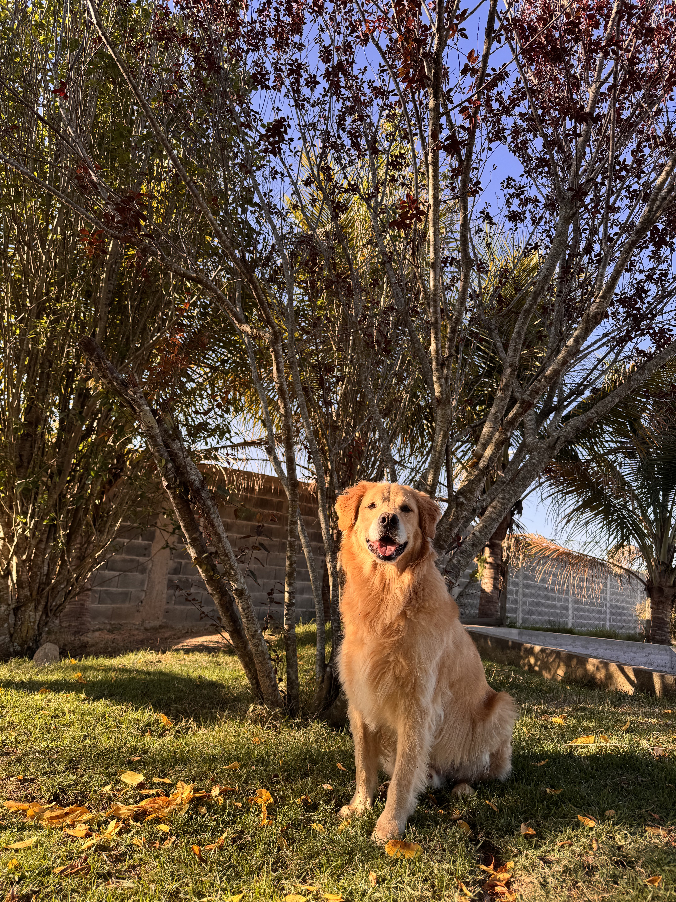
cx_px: 338
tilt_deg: +13.0
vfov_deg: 71.6
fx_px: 625
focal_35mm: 24
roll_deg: -5.9
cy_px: 451
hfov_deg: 56.8
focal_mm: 6.76
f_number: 1.78
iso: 80
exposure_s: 1/765
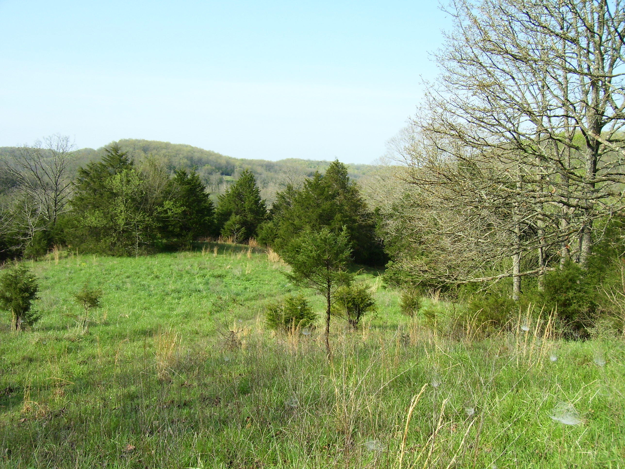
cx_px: 312
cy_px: 234
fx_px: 614
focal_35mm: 34
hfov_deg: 54.0
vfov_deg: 41.8
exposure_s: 1/250
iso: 80
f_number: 4.8
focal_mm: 5.6
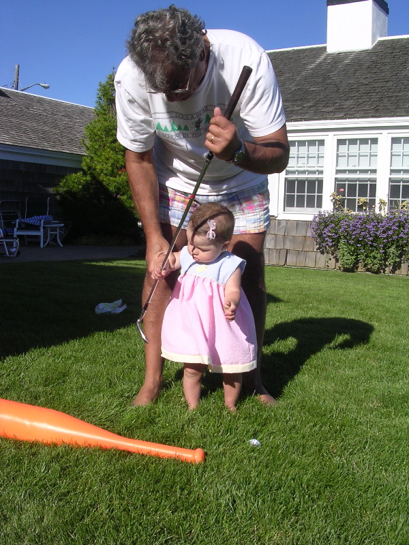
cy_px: 272
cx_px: 204
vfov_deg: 49.0
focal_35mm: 38
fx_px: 599
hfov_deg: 37.7
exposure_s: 1/362
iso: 100
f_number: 5.6
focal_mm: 5.8
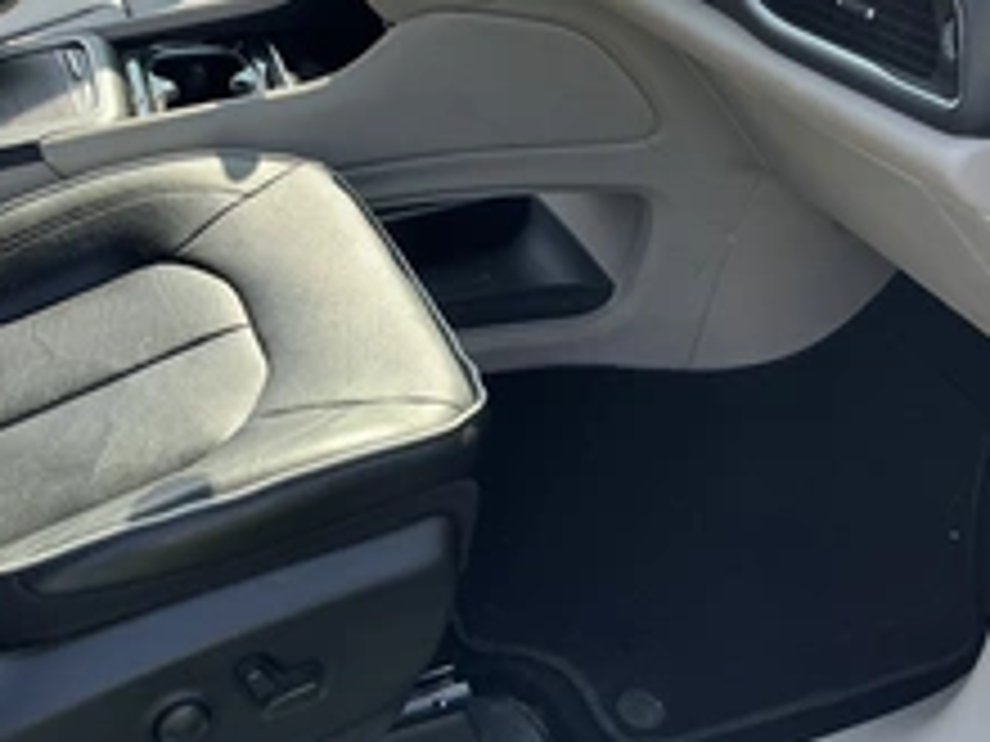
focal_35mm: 51
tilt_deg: -31.1
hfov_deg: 37.4
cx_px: 436
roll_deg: -0.5
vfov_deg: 28.1
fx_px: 1459
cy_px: 180
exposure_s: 1/297
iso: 25
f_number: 1.8
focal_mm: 3
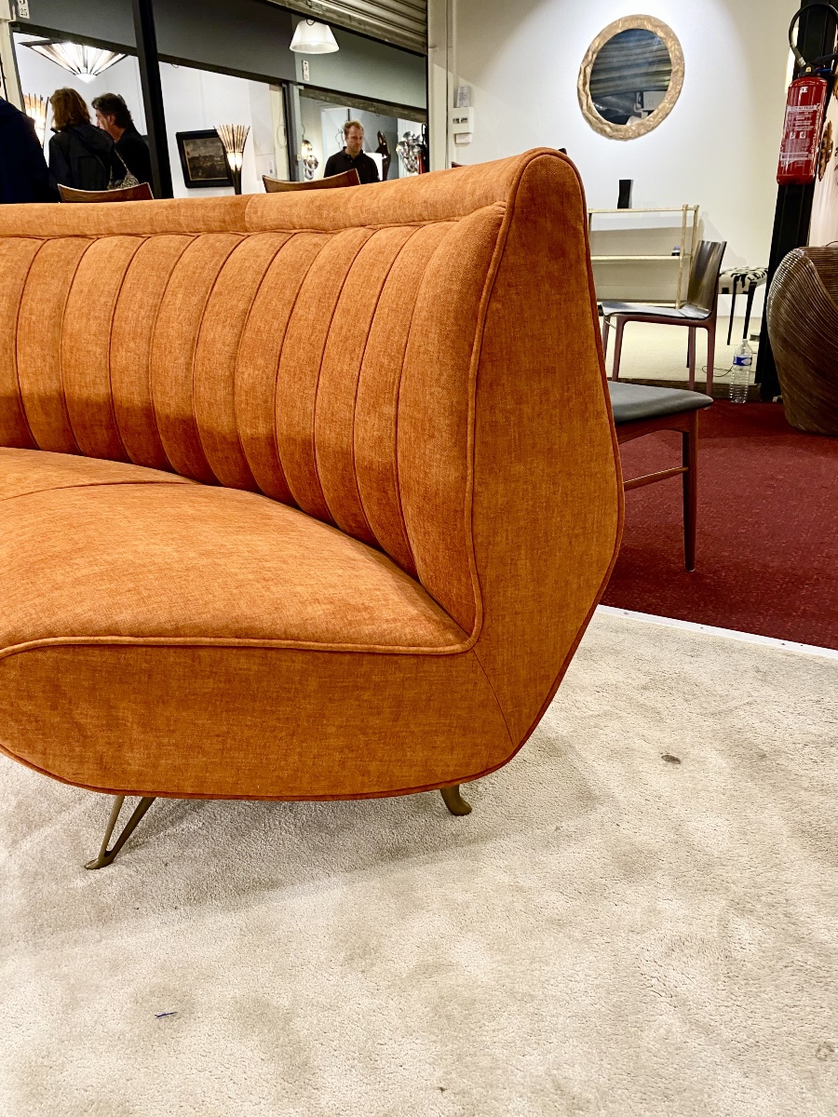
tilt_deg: -21.4
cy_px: 558
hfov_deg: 53.1
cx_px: 419
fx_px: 839
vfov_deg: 67.3
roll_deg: +1.9
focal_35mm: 26
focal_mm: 4.25
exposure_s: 1/50
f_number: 1.8
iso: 200
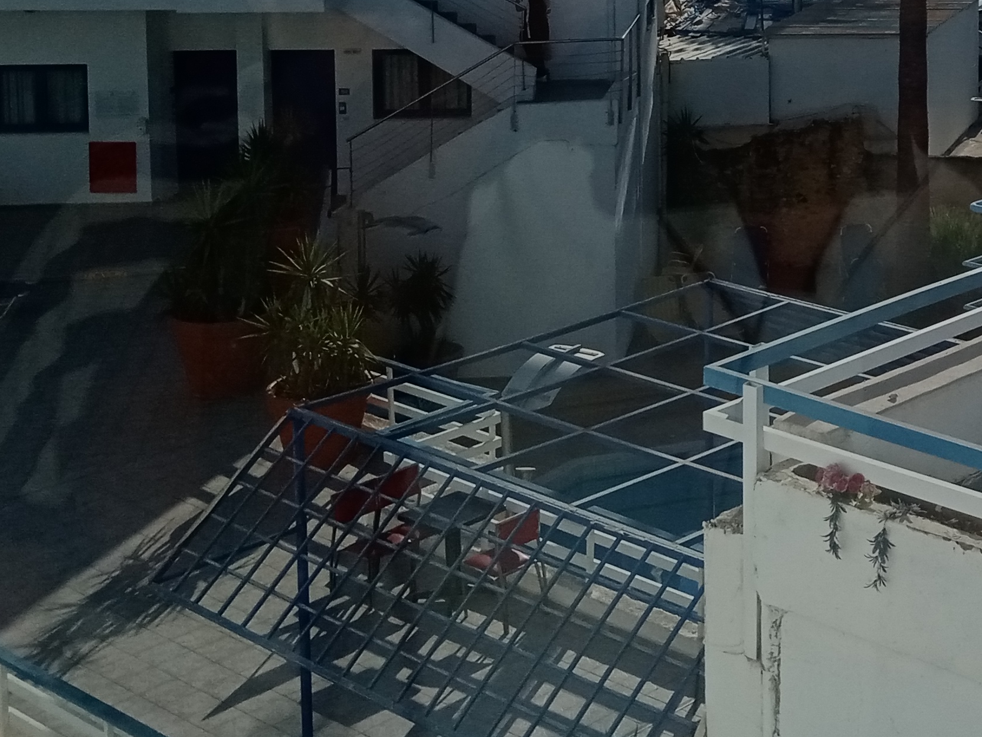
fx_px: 1844
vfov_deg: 21.4
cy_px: -86
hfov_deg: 27.5
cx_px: 1055
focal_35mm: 65
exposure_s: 1/6993
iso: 105
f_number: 1.8
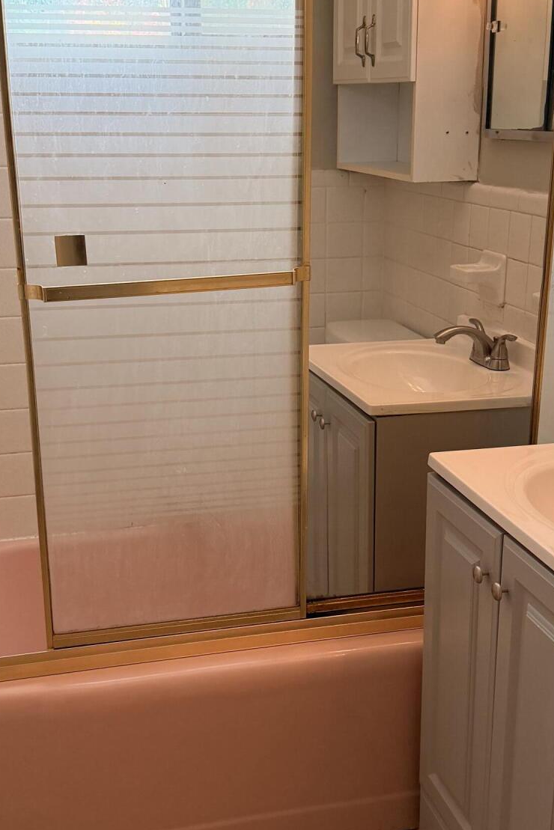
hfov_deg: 29.9
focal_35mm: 45
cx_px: 287
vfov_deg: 43.5
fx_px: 1038
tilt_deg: -18.8
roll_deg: -0.1
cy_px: 455
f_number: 1.78
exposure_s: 1/60
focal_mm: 6.76
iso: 200
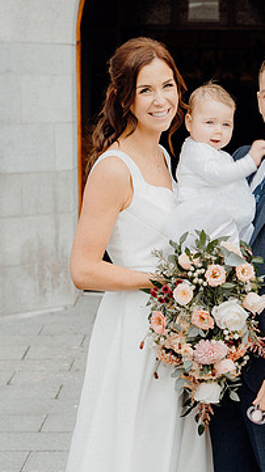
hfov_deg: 12.3
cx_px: 223
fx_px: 1227
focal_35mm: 98
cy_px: 233
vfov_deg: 21.8
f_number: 5
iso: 125
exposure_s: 1/160
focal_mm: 58
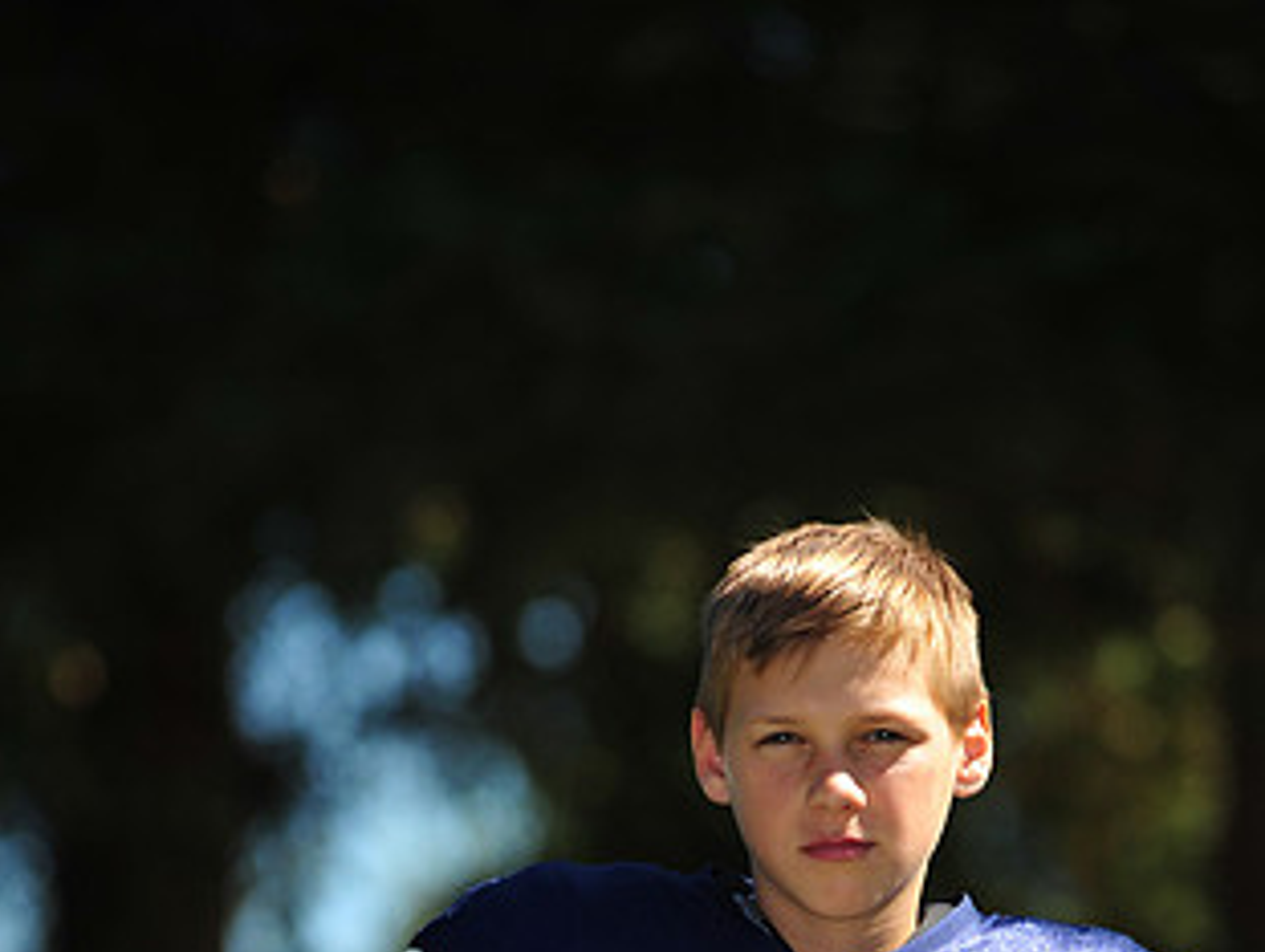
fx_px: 13098
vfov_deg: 4.2
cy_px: 1143
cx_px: 716
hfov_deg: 5.5
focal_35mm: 358
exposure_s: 1/2500
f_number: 4.5
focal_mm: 200
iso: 400
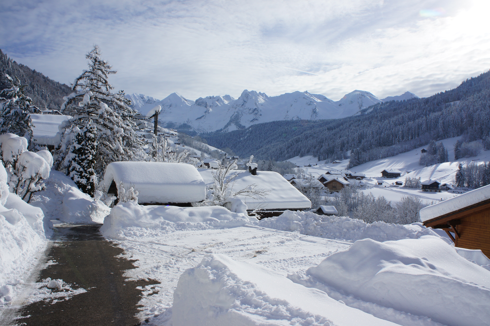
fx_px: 367
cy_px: 163
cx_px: 245
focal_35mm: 27
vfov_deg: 47.9
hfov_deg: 67.4
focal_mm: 18
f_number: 13
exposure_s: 1/500
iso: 200
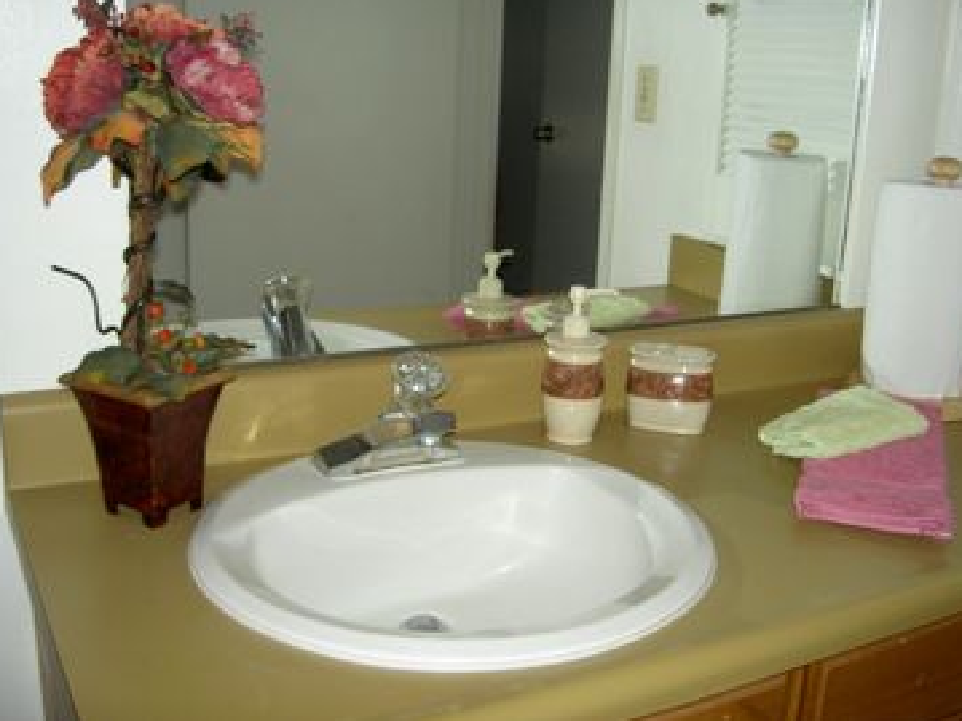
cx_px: 485
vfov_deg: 35.9
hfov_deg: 46.8
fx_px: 1111
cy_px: 356
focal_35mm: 40
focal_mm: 8
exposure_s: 1/59.5
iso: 100
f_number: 2.8
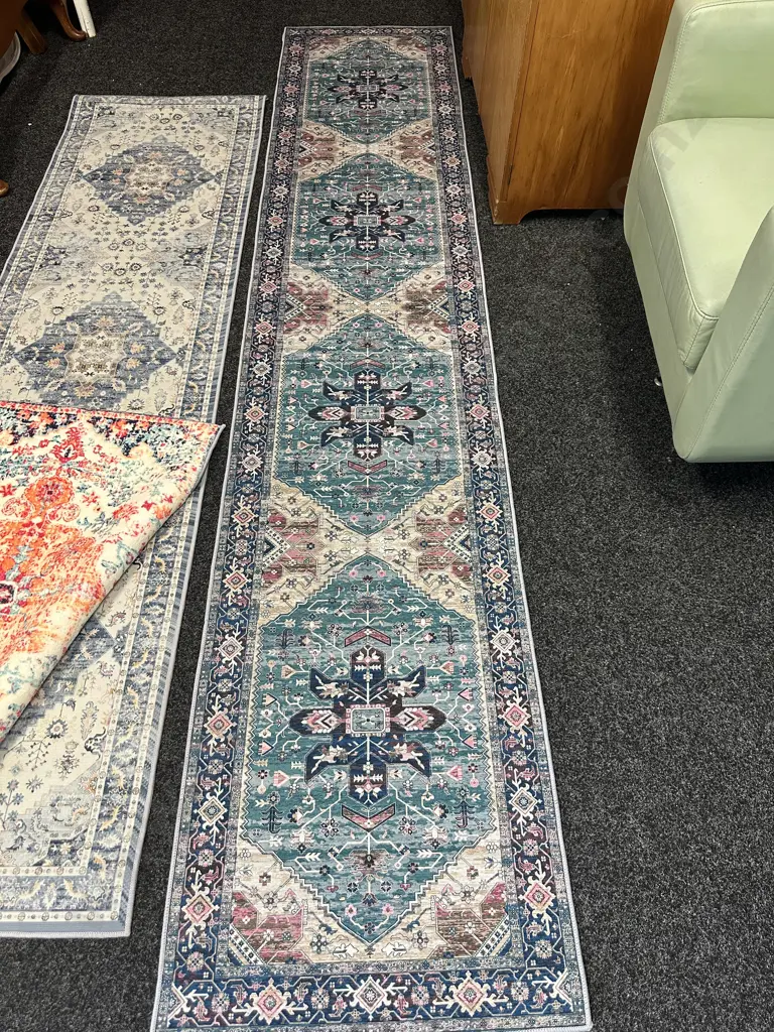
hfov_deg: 56.8
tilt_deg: -56.6
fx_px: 716
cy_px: 516
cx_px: 387
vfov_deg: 71.6
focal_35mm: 24
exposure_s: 1/100
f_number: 1.78
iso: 200
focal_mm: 6.86
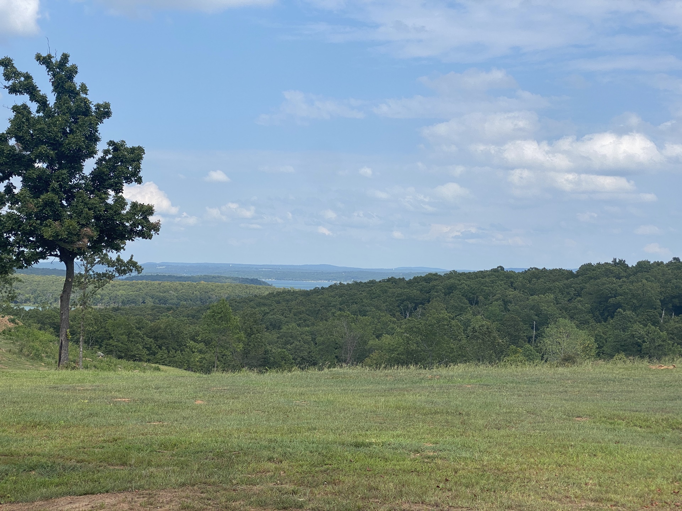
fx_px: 1024
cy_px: 256
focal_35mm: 52
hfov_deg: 36.8
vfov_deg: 28.0
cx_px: 341
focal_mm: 6
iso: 20
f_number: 2
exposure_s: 1/2083
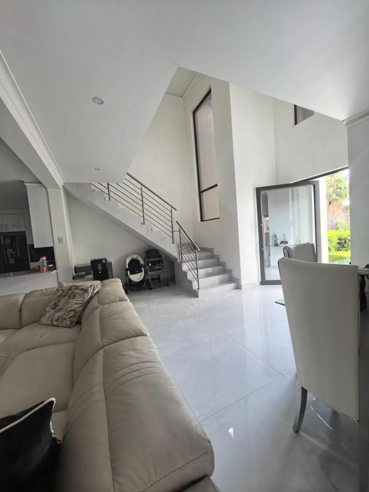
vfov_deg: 106.2
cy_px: 246
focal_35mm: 13
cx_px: 184
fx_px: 185
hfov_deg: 89.9
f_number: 2.2
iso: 250
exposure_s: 1/200
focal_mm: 1.76
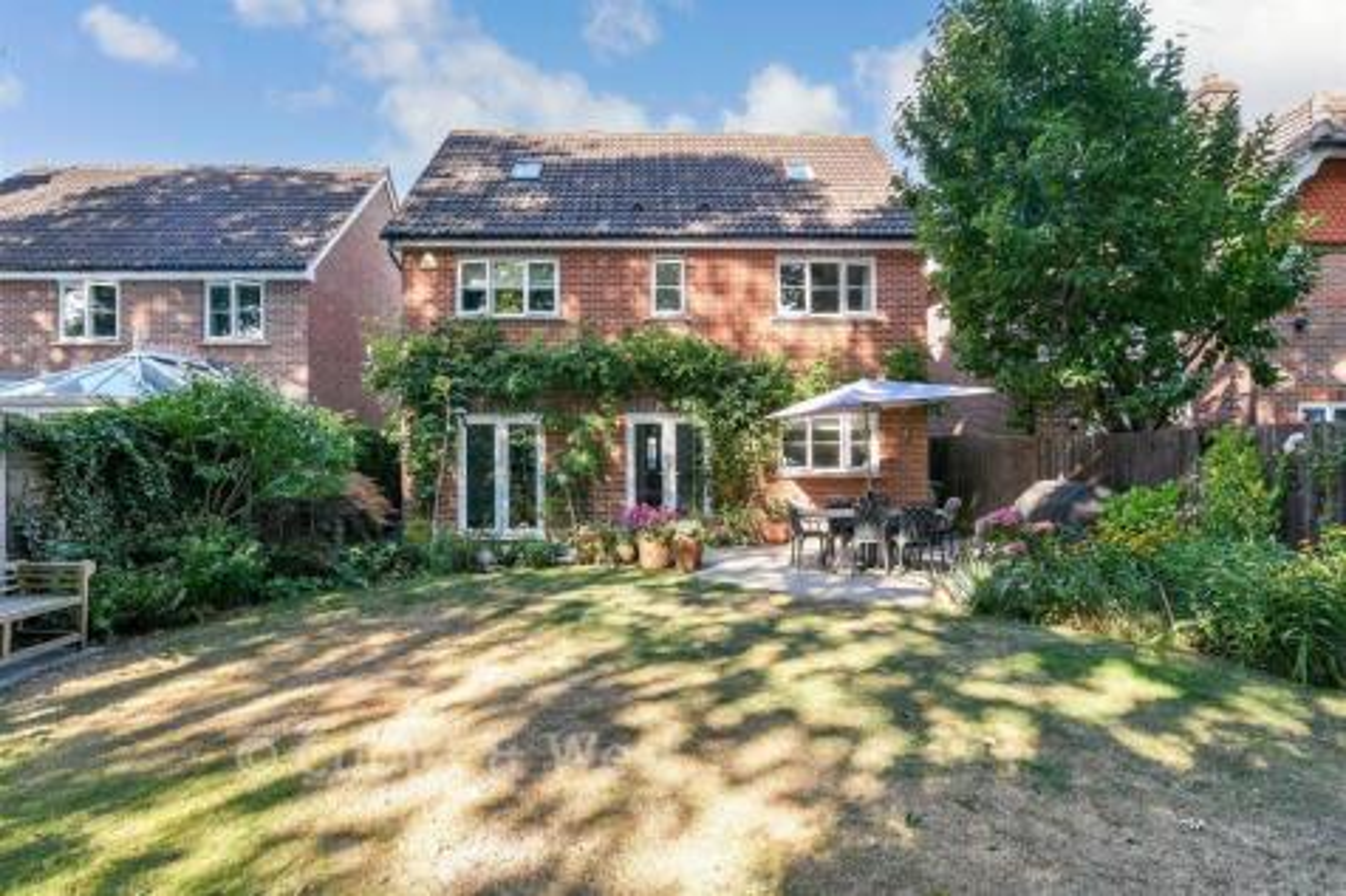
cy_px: 448
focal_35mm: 19
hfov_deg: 86.9
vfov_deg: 64.5
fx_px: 710
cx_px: 673
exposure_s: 1/80
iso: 400
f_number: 8
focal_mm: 13
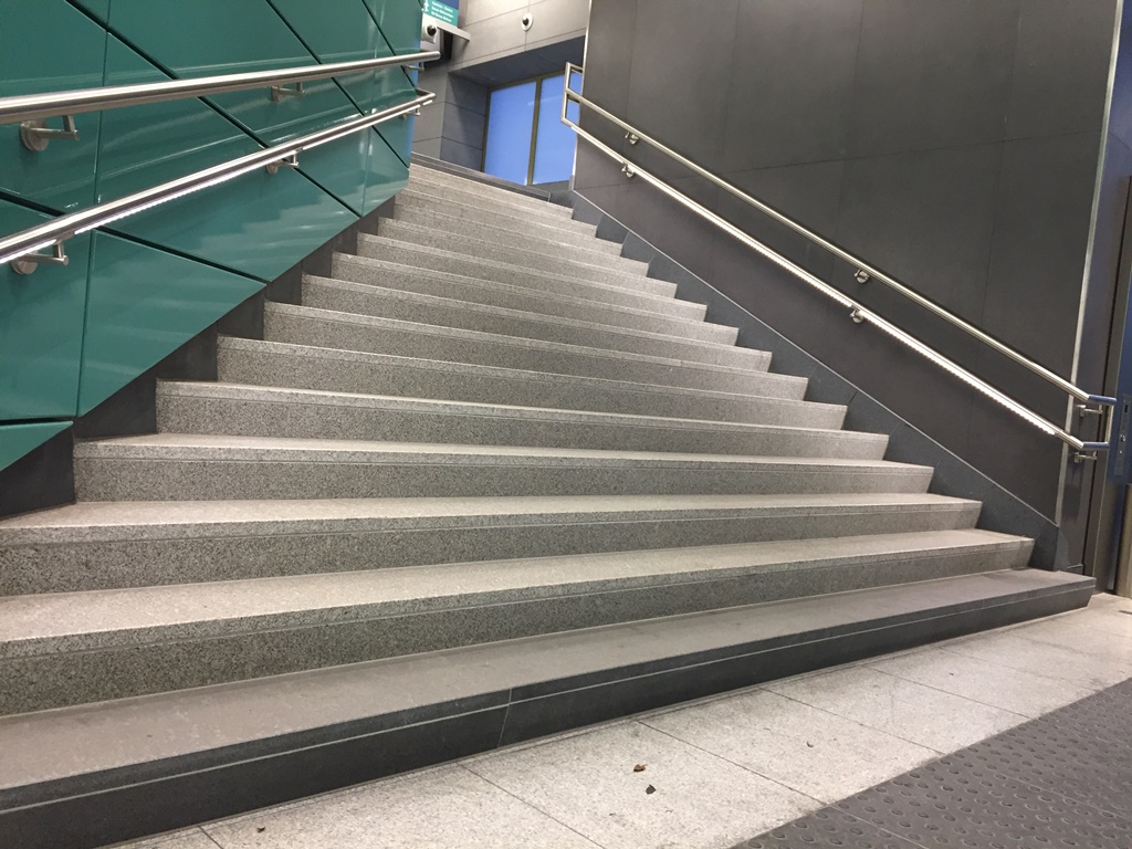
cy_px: 424
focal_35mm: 29
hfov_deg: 61.7
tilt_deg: -2.2
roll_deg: -6.2
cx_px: 566
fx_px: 948
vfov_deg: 48.2
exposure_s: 1/33
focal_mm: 4.15
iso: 125
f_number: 2.2
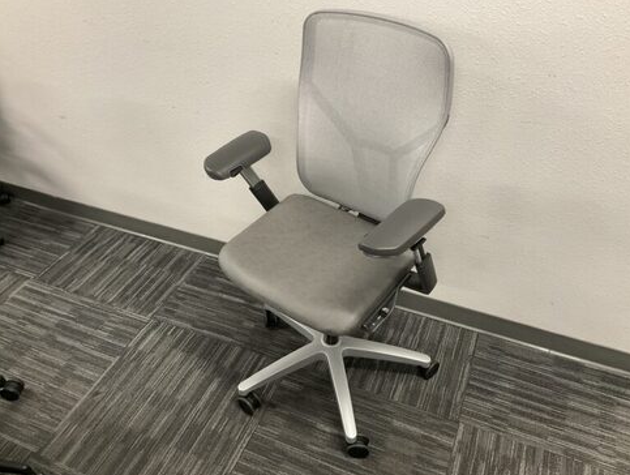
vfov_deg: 46.9
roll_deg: -0.9
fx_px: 547
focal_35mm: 30
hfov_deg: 59.9
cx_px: 325
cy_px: 239
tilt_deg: -39.5
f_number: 1.8
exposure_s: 1/60
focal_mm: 3
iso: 160
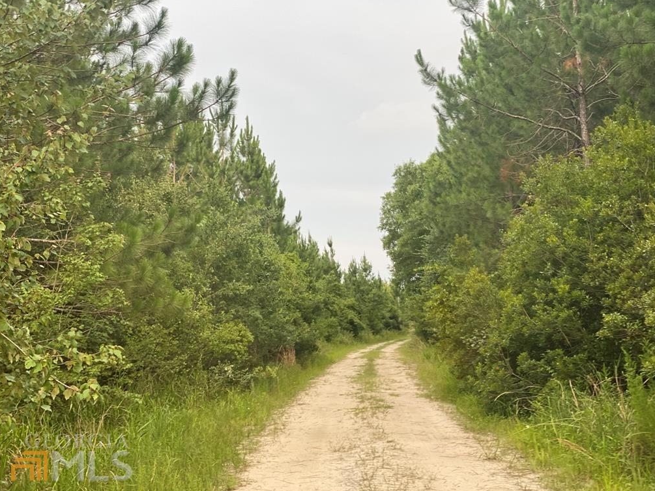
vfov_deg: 27.5
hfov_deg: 36.2
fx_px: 1003
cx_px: 332
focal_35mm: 53
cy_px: 245
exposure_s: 1/122
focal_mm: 6
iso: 32
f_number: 2
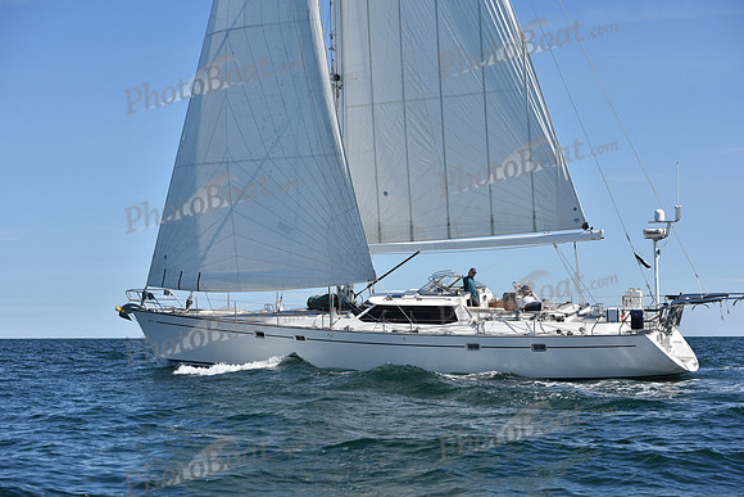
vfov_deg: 19.5
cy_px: 248
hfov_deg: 28.8
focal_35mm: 70
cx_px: 372
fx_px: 1447
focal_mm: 70
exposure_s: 1/1600
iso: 250
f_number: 7.1
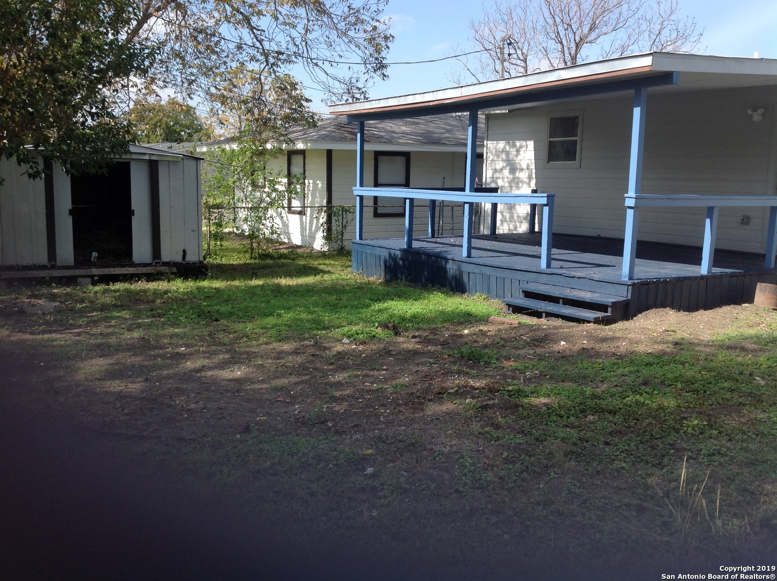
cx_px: 388
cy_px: 290
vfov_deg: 40.6
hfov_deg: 52.7
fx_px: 784
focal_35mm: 35
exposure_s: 1/840
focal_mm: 4.28
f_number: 2.4
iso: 50
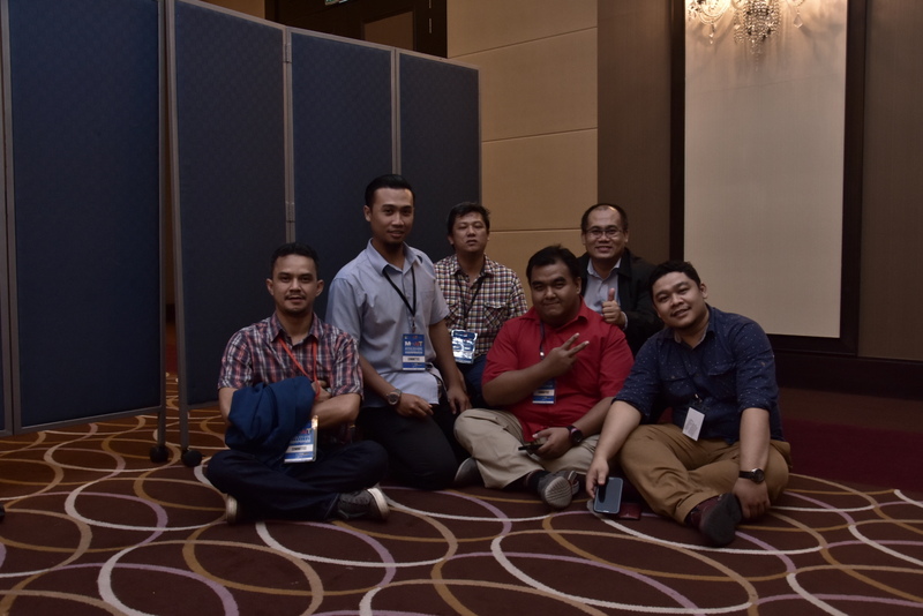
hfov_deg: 59.5
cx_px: 462
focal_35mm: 32
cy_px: 308
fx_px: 808
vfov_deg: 41.7
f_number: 7.1
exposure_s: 1/40
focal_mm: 21
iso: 1000
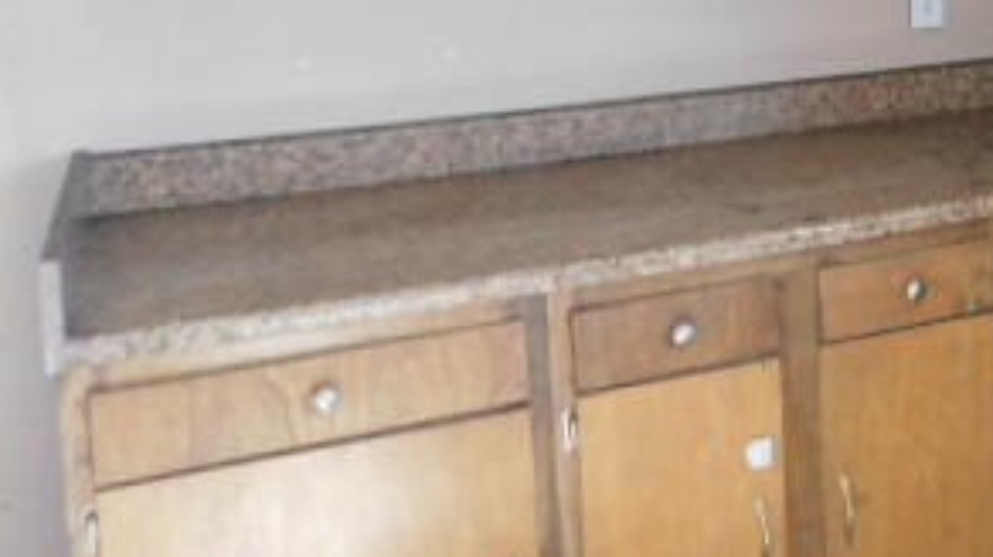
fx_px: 1448
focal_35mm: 55
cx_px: 915
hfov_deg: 35.4
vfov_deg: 20.8
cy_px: -54
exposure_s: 1/30
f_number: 3
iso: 250
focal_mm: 4
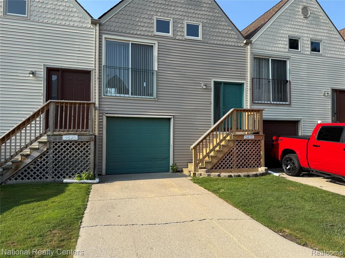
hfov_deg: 71.6
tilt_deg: +2.7
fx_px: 239
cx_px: 172
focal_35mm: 24
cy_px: 129
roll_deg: -0.3
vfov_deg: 56.8
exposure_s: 1/2370
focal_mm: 6.76
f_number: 1.78
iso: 80
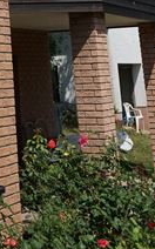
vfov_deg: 19.5
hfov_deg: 13.4
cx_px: -55
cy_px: -123
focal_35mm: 93
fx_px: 630
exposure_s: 1/400
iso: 100
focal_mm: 28
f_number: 9
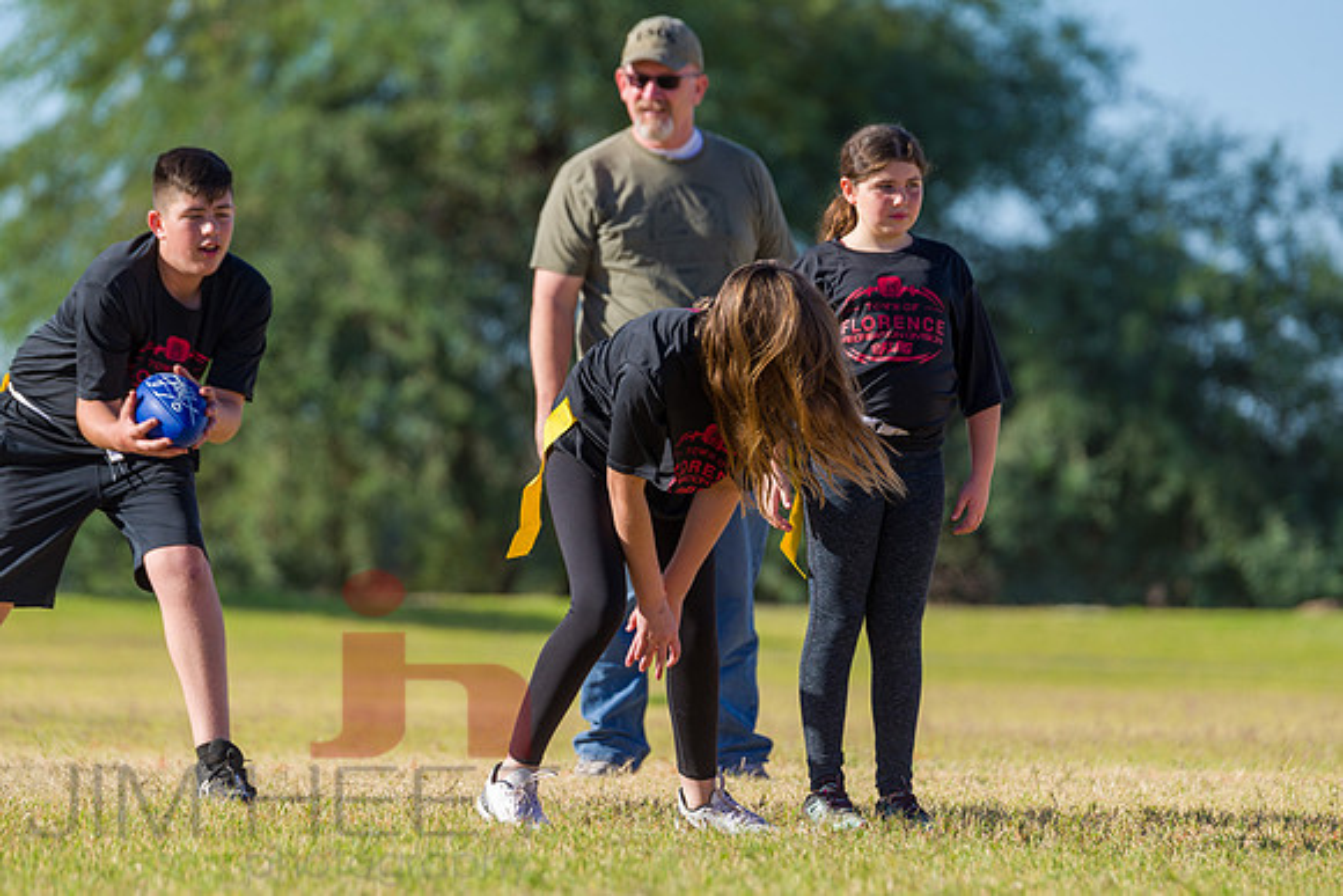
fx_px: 12686
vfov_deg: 4.0
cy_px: 448
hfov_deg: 6.1
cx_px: 672
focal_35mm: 340
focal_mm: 340
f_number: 7.1
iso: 200
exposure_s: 1/640
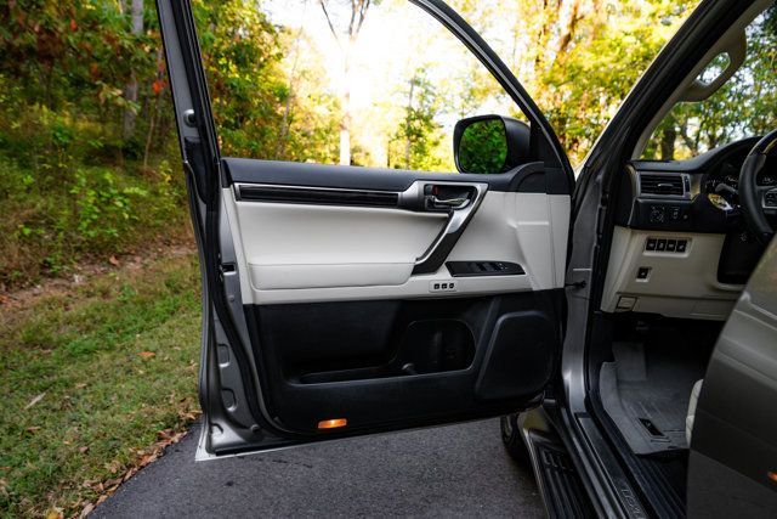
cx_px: 388
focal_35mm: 24
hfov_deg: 73.7
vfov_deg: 53.2
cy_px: 260
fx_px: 518
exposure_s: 1/320
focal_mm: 24
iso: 640
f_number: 4.5
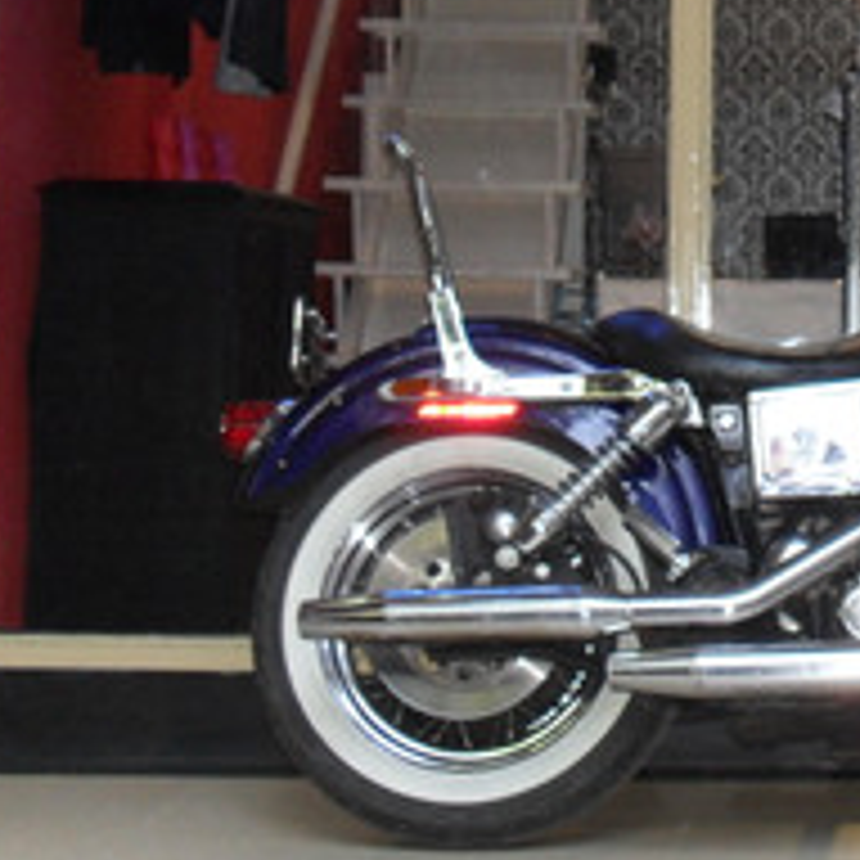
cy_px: 52
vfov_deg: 20.8
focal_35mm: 81
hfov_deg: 20.0
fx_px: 2277
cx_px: 1058
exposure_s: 1/45
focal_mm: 6.3
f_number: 3.2
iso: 200
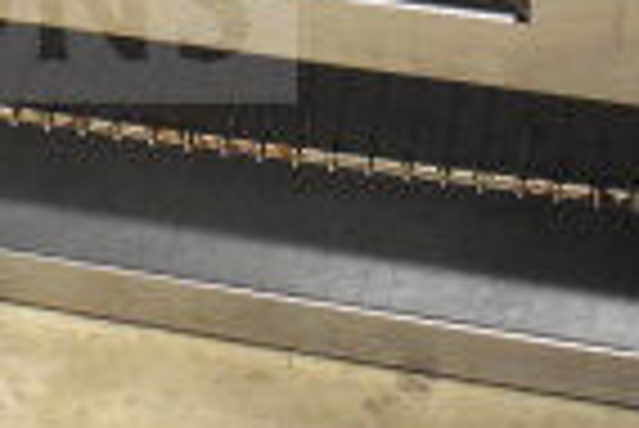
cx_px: -212
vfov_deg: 9.4
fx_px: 2523
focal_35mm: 142
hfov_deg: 13.8
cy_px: -255
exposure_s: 1/100
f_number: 5
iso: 6400
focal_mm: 22
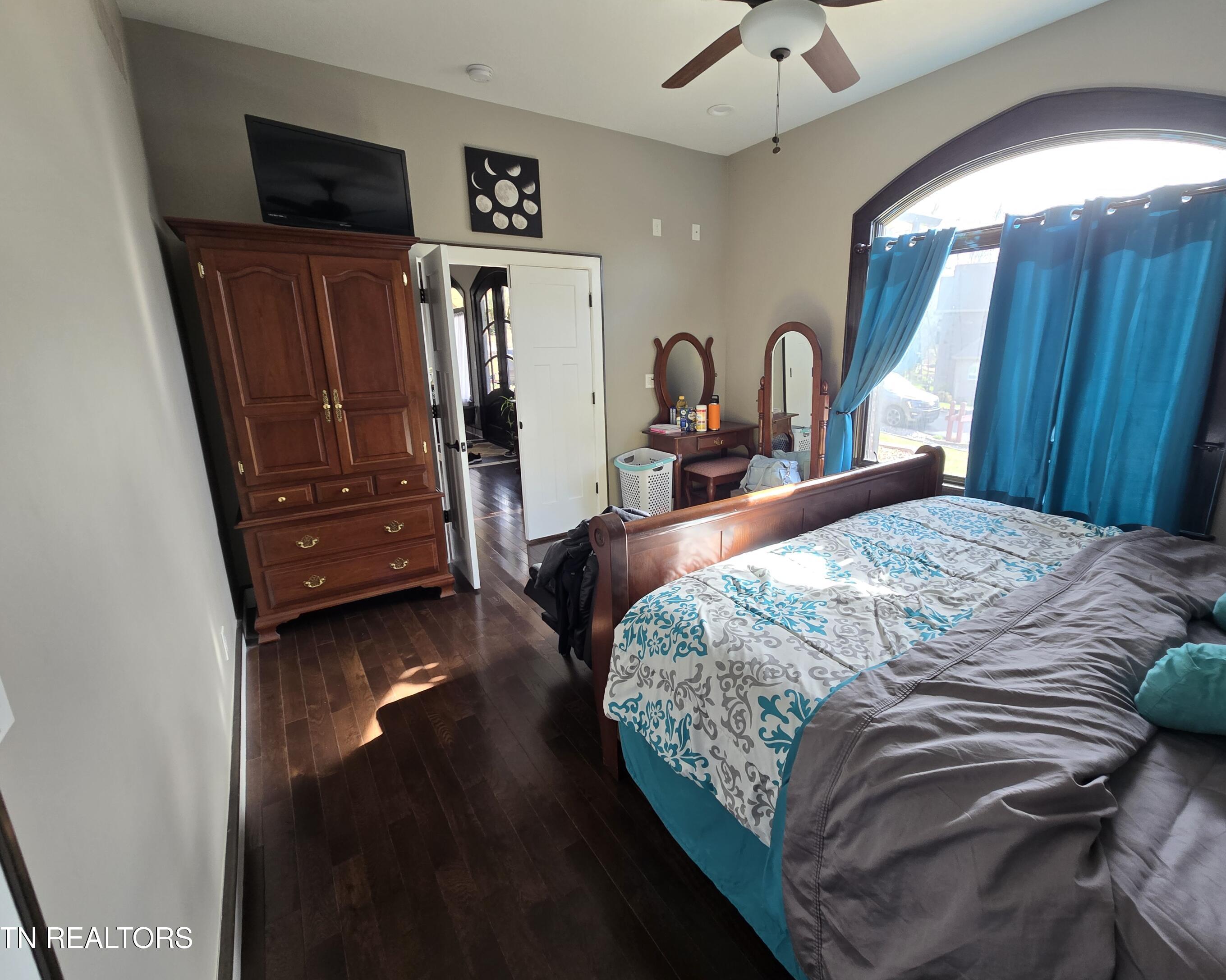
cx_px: 655
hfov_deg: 100.6
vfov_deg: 88.0
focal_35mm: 14
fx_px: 508
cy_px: 478
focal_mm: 2.2
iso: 100
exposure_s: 1/60
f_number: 2.2
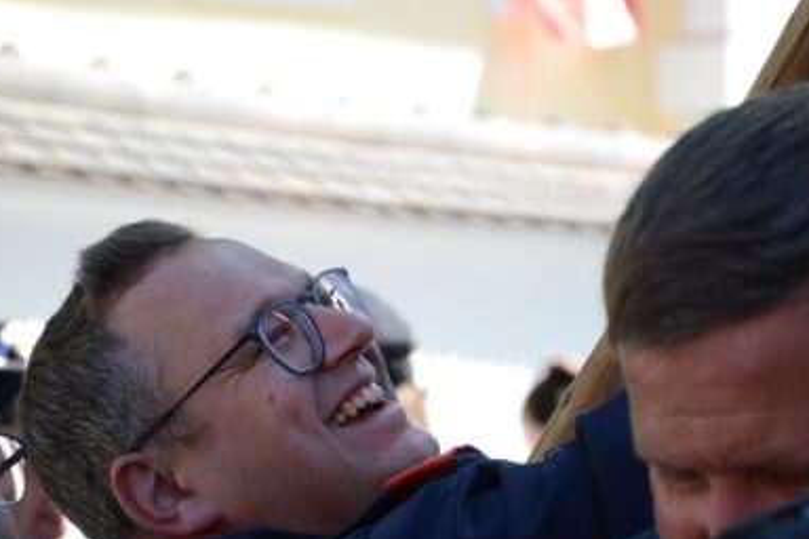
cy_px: 383
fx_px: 5523
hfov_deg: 8.4
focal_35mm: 246
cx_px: 348
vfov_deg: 5.6
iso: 800
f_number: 6.3
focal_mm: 105
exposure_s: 1/640
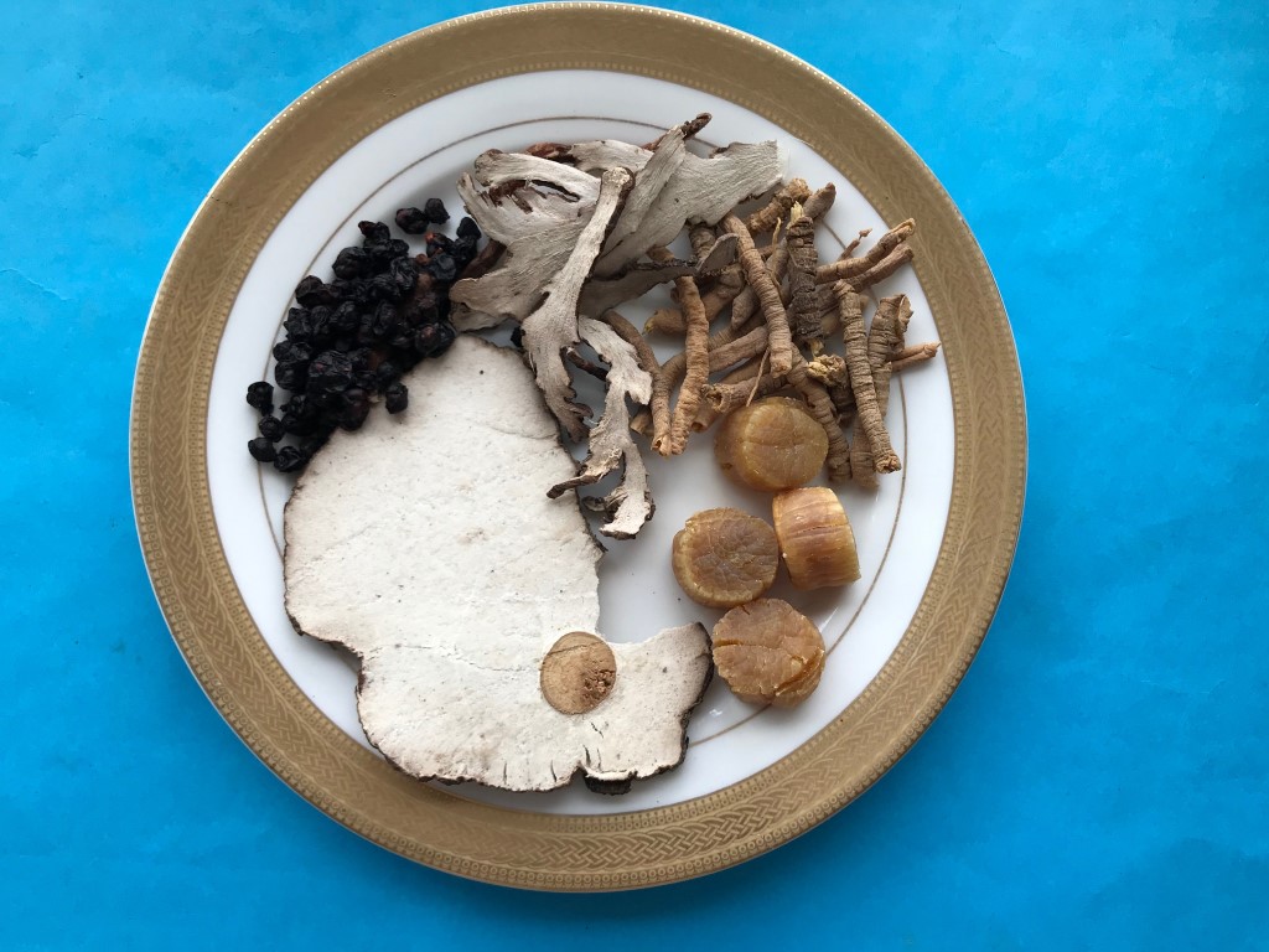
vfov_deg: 49.7
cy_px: 476
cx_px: 634
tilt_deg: -83.1
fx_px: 1026
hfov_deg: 63.4
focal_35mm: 28
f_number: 1.8
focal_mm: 3.99
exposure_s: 1/314
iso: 20
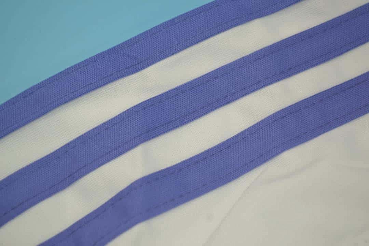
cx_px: 184
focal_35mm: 78
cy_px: 123
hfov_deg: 26.0
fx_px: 799
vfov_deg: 17.5
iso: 200
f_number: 5.6
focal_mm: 52
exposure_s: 1/80
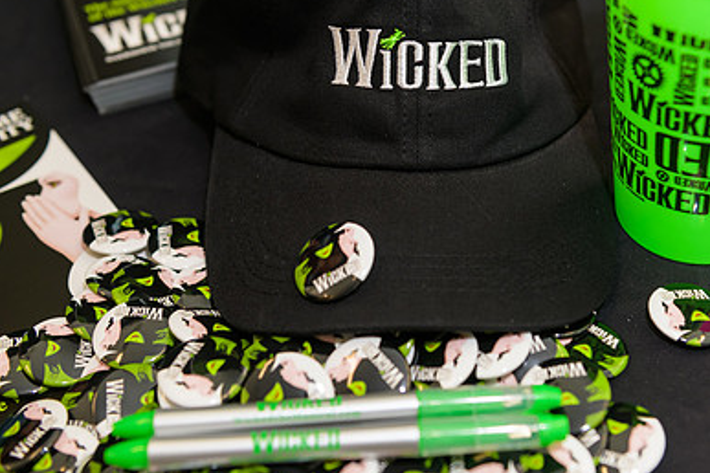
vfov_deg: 23.7
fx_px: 1124
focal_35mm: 57
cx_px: 415
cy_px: 181
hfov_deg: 35.0
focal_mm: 38
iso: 400
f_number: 3.2
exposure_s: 1/125
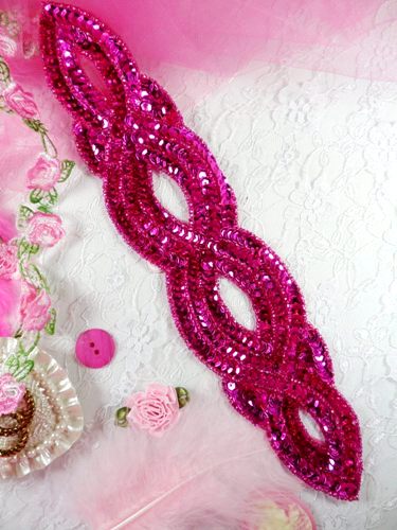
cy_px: 265
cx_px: 198
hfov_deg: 51.4
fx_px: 413
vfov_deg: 65.3
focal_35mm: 27
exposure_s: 1/180
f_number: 3.5
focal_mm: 4.9
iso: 80
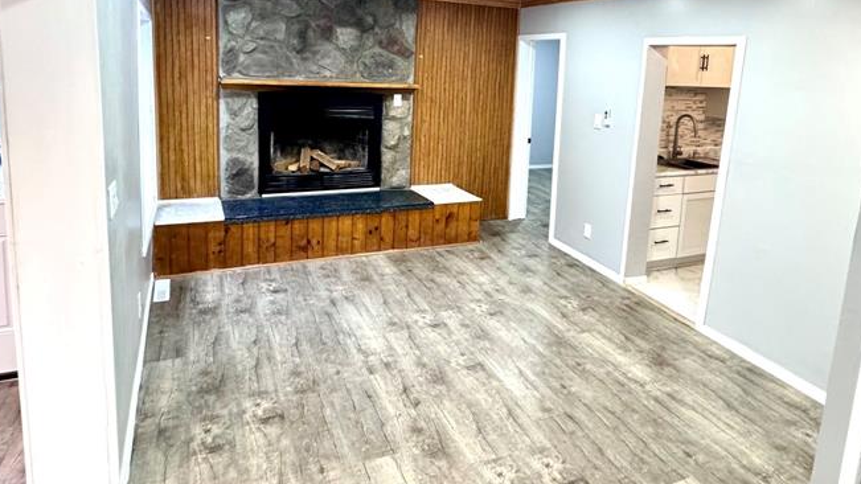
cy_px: 135
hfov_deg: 76.3
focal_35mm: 24
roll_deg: -2.5
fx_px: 548
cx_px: 446
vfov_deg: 46.3
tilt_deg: -10.6
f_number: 2.2
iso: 320
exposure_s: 1/60
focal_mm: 2.22
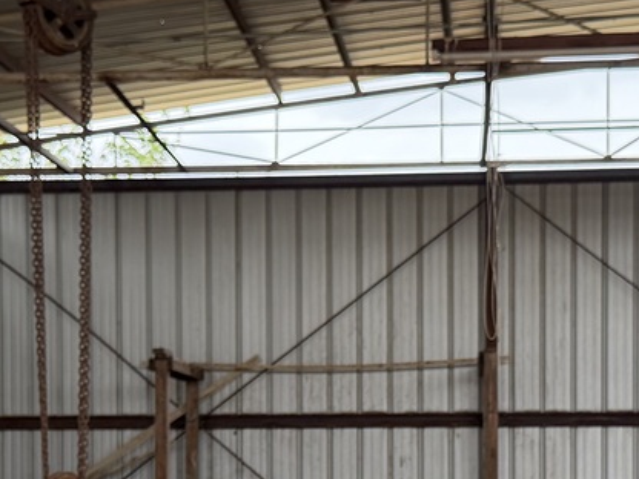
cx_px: 381
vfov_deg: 17.4
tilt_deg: -1.0
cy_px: 474
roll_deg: +0.3
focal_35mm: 83
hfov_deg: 23.5
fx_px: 1532
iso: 100
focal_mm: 6.76
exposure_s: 1/943
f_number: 1.78
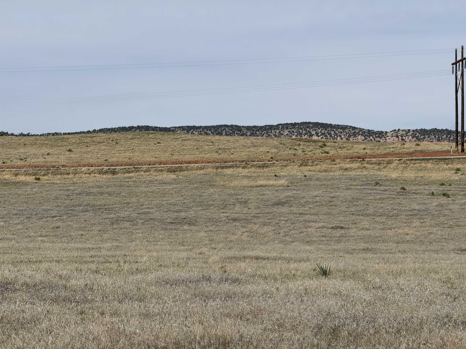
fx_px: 1615
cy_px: 174
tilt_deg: +1.9
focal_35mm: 120
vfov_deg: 12.3
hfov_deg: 16.4
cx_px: 233
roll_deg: +0.5
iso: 50
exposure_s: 1/3509
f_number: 2.8
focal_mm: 15.66
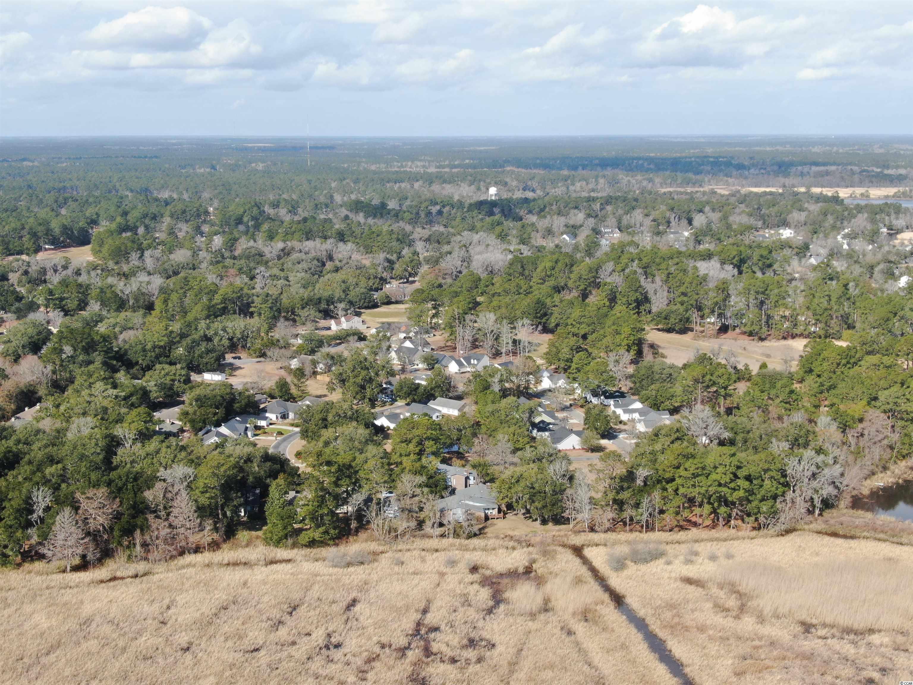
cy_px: 342
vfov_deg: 30.3
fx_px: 1266
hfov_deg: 39.7
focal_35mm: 48
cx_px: 456
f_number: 3.8
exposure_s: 1/500
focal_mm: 8.6
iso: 100
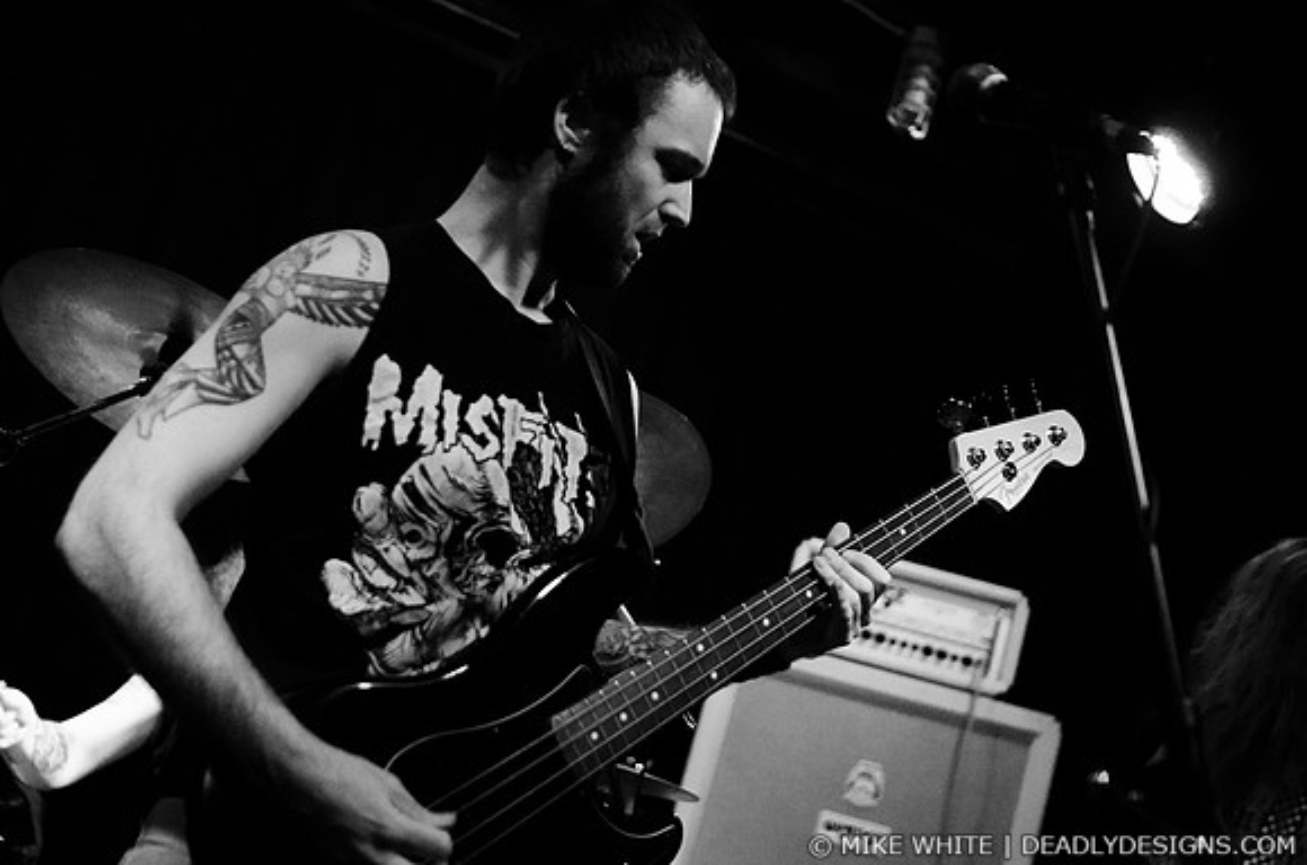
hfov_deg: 43.7
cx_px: 654
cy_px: 432
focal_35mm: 45
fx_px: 1630
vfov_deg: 29.7
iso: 2000
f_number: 2.2
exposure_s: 1/125
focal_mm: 30
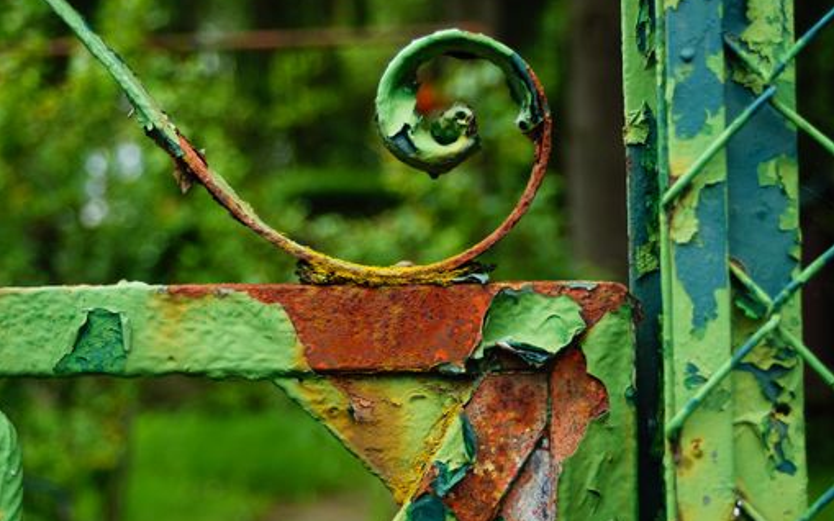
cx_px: 416
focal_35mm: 85
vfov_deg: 15.4
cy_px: 257
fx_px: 1921
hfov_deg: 24.5
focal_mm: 55
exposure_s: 1/125
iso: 100
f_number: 5.6
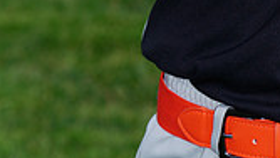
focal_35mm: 721
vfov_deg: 1.7
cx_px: 279
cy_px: -286
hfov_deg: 3.0
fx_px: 5354
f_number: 8
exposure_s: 1/200
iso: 200
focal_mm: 198
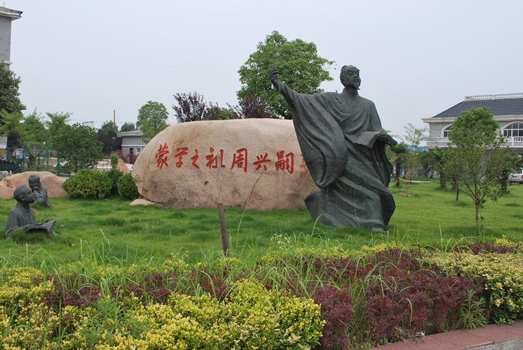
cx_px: 262
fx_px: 567
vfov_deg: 34.3
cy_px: 175
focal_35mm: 39
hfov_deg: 49.5
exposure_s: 1/250
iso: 100
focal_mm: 26
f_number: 8
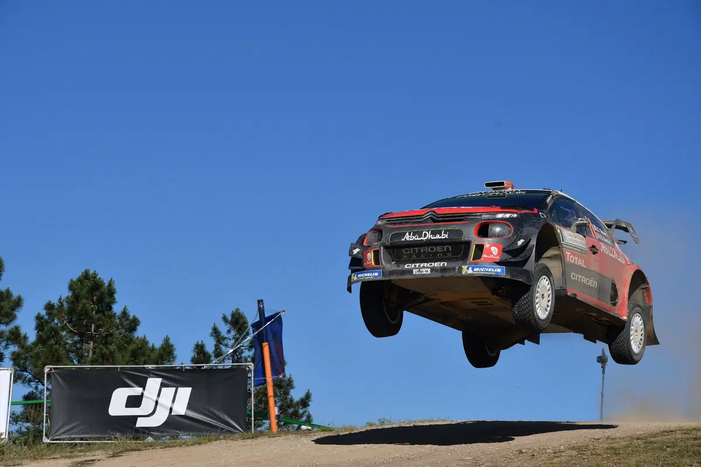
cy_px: 234
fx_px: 2483
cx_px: 350
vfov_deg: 10.8
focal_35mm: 128
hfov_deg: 16.1
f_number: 9
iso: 320
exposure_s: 1/2500
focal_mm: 85
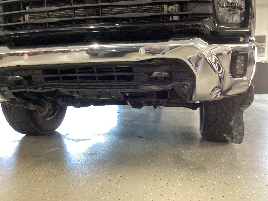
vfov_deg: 45.4
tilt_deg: -7.5
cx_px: 134
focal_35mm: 31
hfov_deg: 58.4
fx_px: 240
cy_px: 100
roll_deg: -0.6
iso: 320
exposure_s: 1/33
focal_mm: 3.3
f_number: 2.4
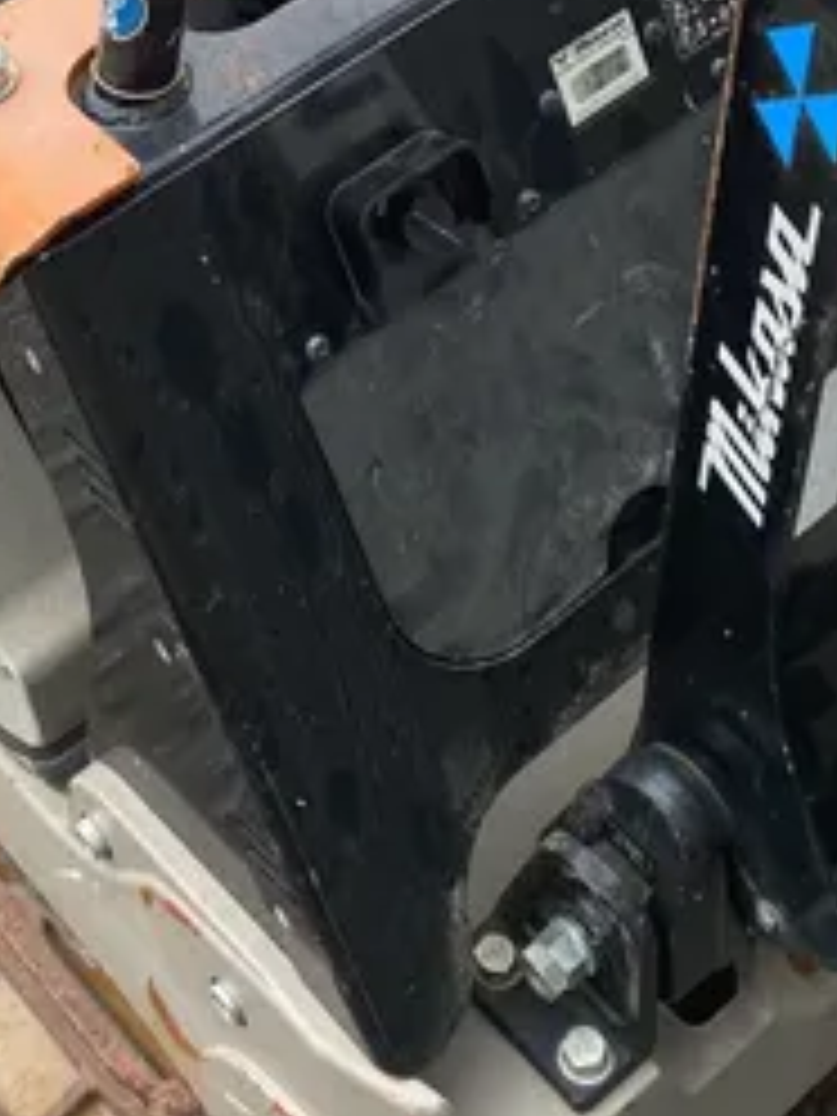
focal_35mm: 77
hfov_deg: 19.1
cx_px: 310
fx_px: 2482
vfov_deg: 24.2
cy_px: -7
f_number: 1.8
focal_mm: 4.25
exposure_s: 1/125
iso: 32
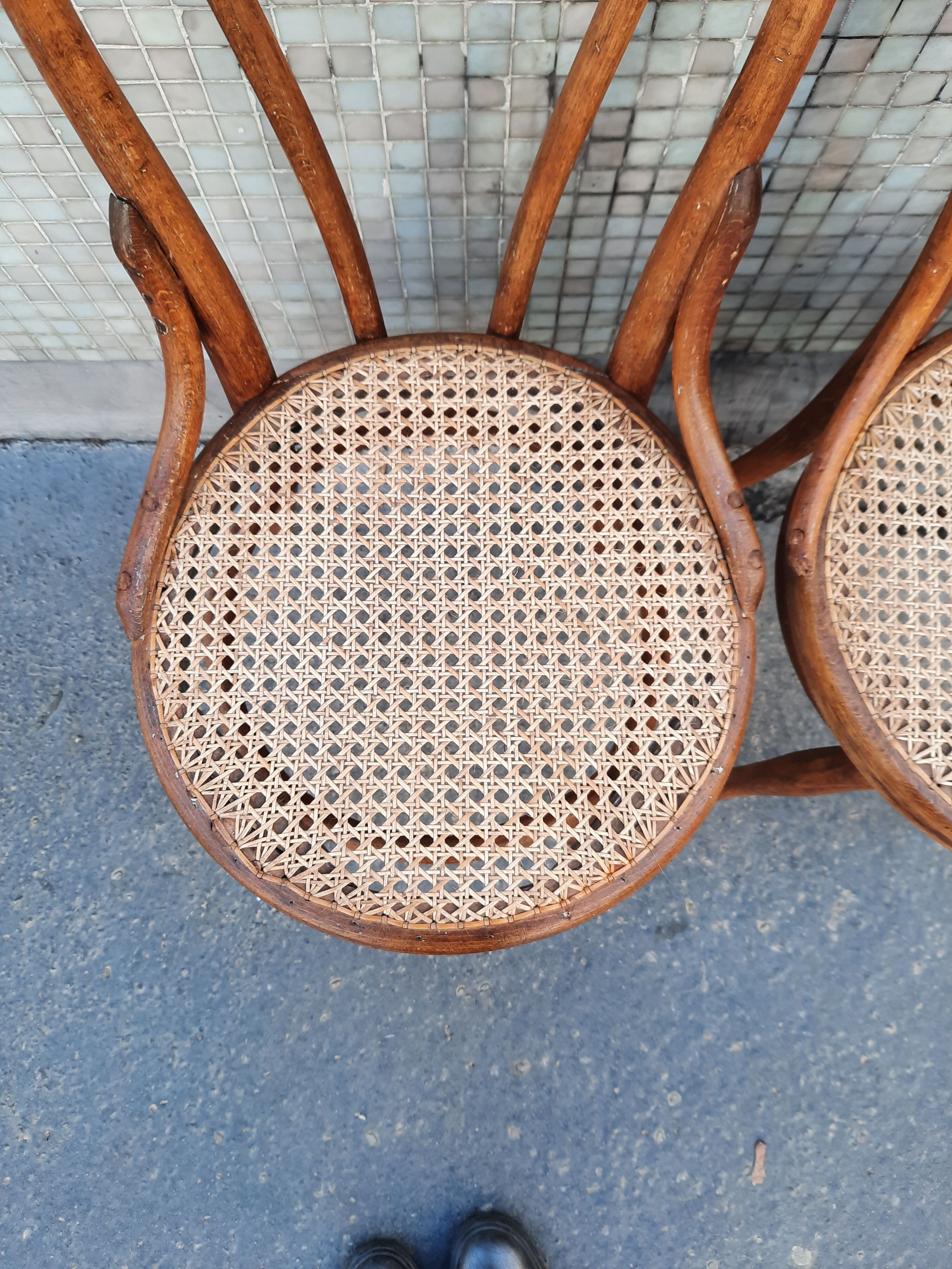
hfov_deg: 54.9
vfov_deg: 69.4
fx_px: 917
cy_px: 634
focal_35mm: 25
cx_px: 476
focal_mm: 4.6
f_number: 2
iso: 40
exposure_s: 1/100
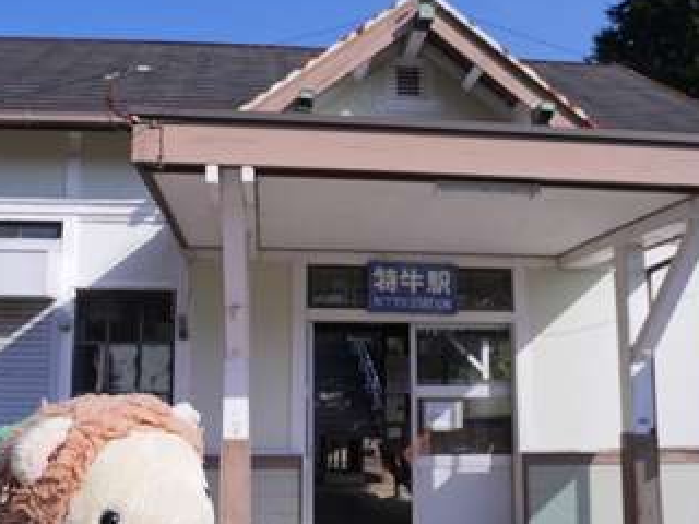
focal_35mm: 30
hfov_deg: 59.9
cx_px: 319
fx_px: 606
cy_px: 301
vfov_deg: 46.6
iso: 250
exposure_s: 1/500
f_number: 7.1
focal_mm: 12
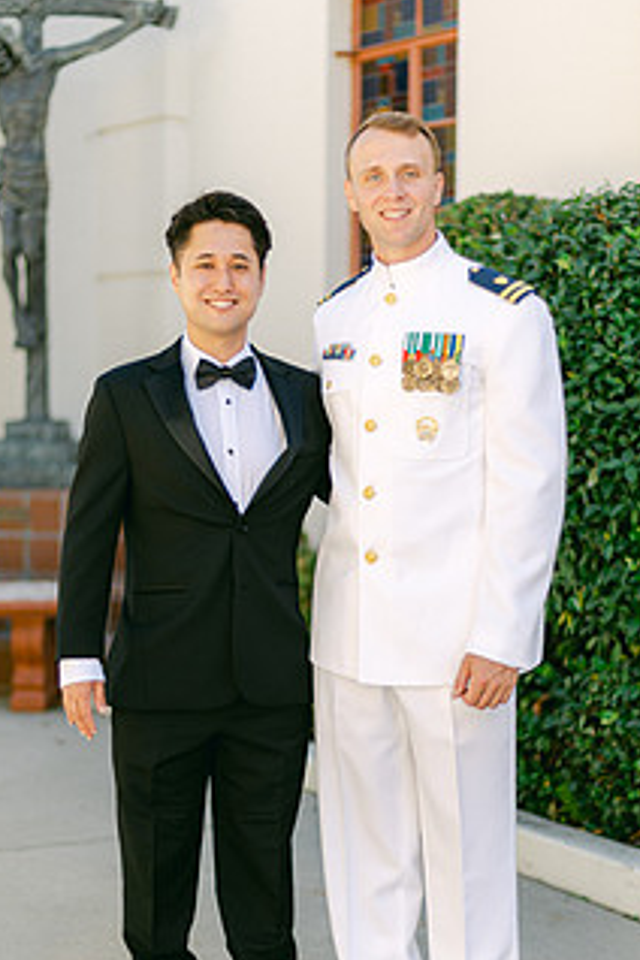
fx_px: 2186
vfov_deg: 24.7
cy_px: 537
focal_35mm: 82
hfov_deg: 16.6
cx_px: 290
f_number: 1.4
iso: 64
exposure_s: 1/1250
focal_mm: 58
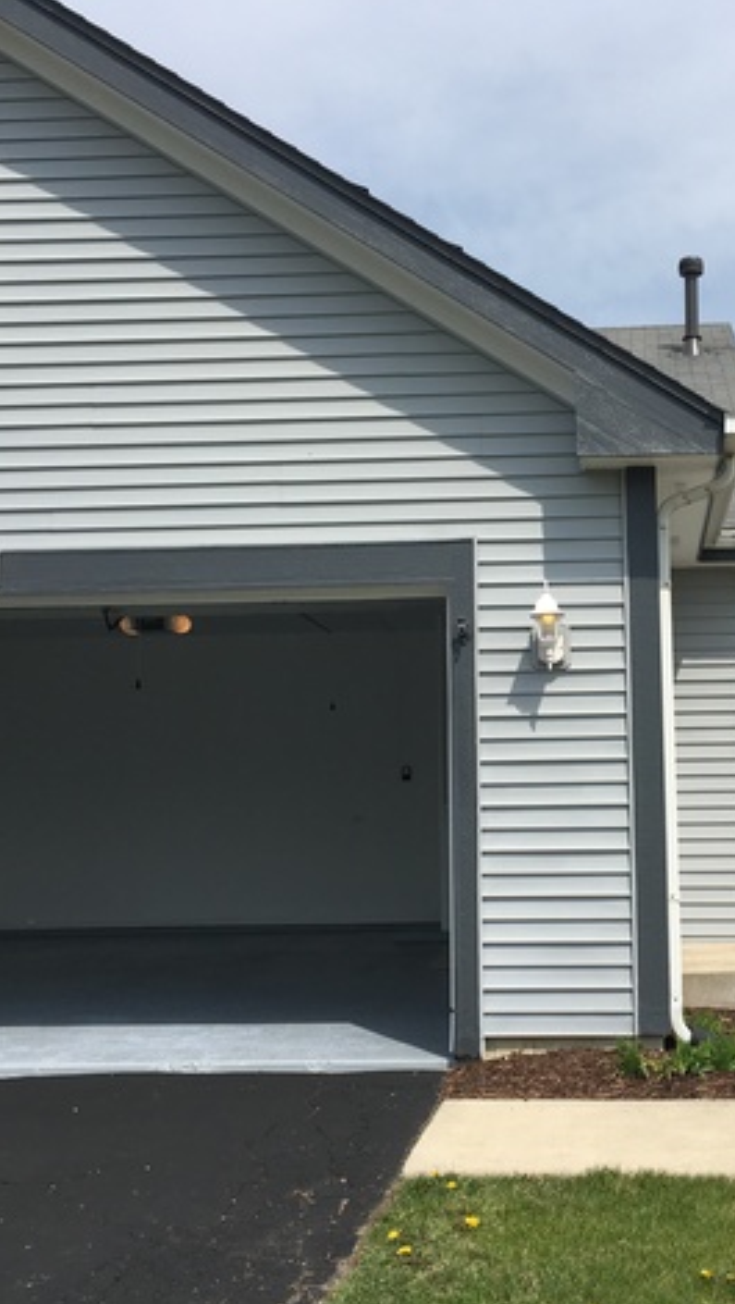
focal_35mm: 43
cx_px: 571
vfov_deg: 47.3
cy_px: 649
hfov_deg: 27.3
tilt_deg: +6.6
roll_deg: +1.5
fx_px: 1487
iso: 25
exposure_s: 1/2262
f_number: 2.2
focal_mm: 4.15
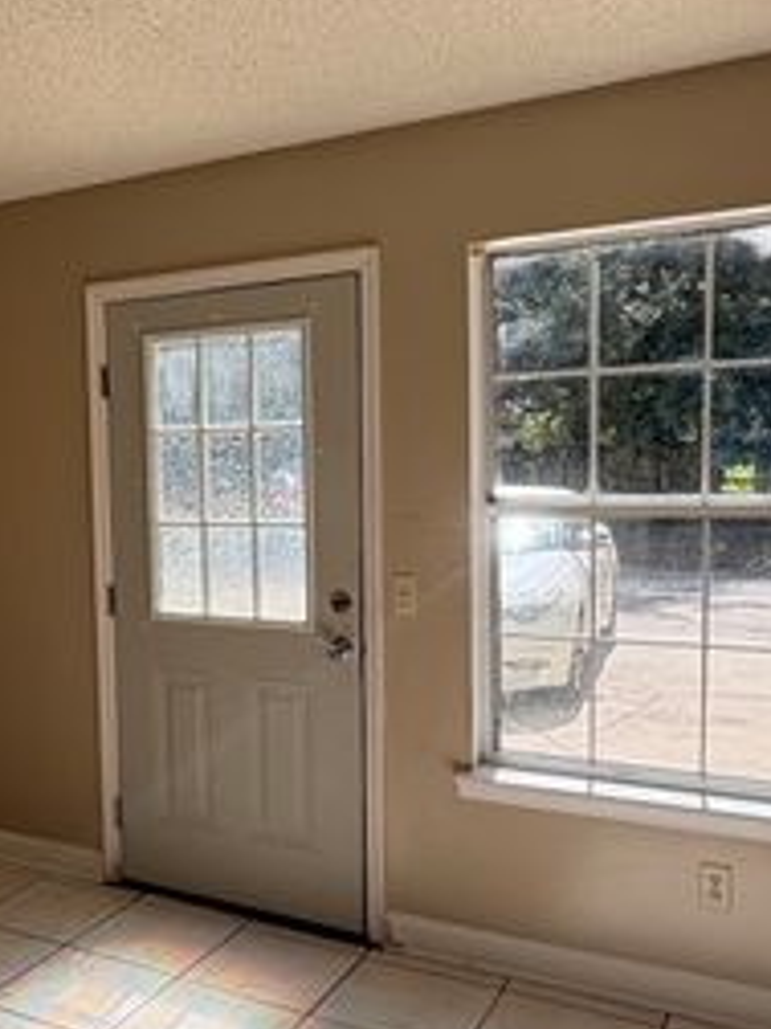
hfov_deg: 37.1
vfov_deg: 50.1
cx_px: 135
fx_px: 1099
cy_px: 545
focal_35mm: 37
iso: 64
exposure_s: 1/467
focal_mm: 2.22
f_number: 2.2
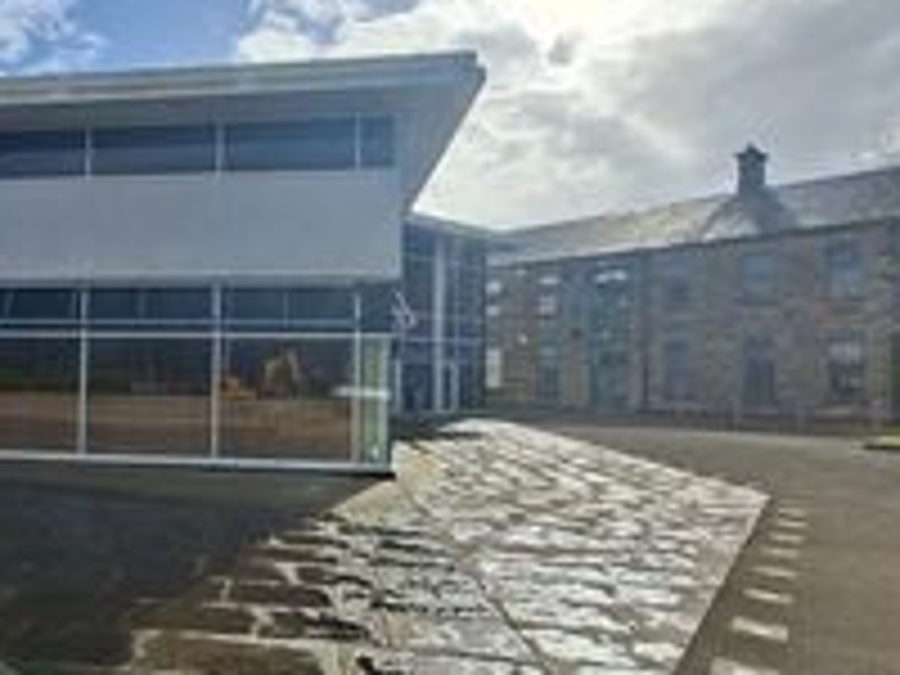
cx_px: 202
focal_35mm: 26
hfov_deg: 62.6
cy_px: 356
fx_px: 676
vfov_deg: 53.0
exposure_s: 1/2564
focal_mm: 1.74
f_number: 2.2
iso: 40
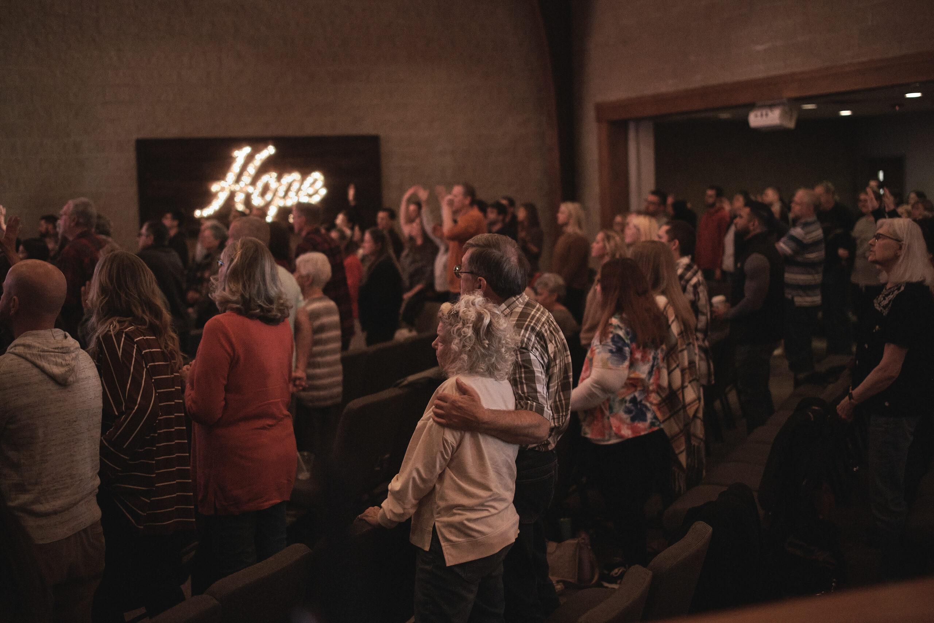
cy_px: 312
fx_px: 1297
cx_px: 467
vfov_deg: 27.0
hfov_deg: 39.6
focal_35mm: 50
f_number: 1.4
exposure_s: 1/100
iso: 2000
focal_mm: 33
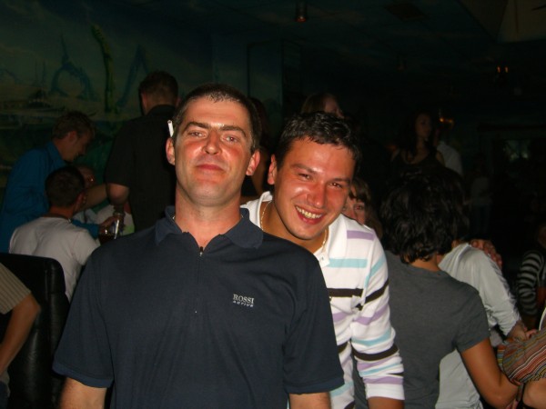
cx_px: 273
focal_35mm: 38
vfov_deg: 37.7
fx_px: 599
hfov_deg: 49.0
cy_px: 204
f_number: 2.8
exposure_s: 1/60
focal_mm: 7.9
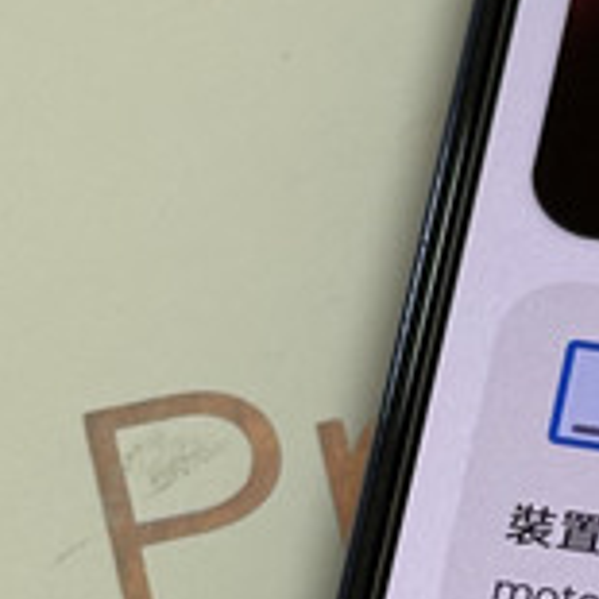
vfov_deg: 6.1
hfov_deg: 6.1
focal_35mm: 285
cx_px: 518
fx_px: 5580
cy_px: 723
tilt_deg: -59.6
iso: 50
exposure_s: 1/60
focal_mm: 5.96
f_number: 1.6
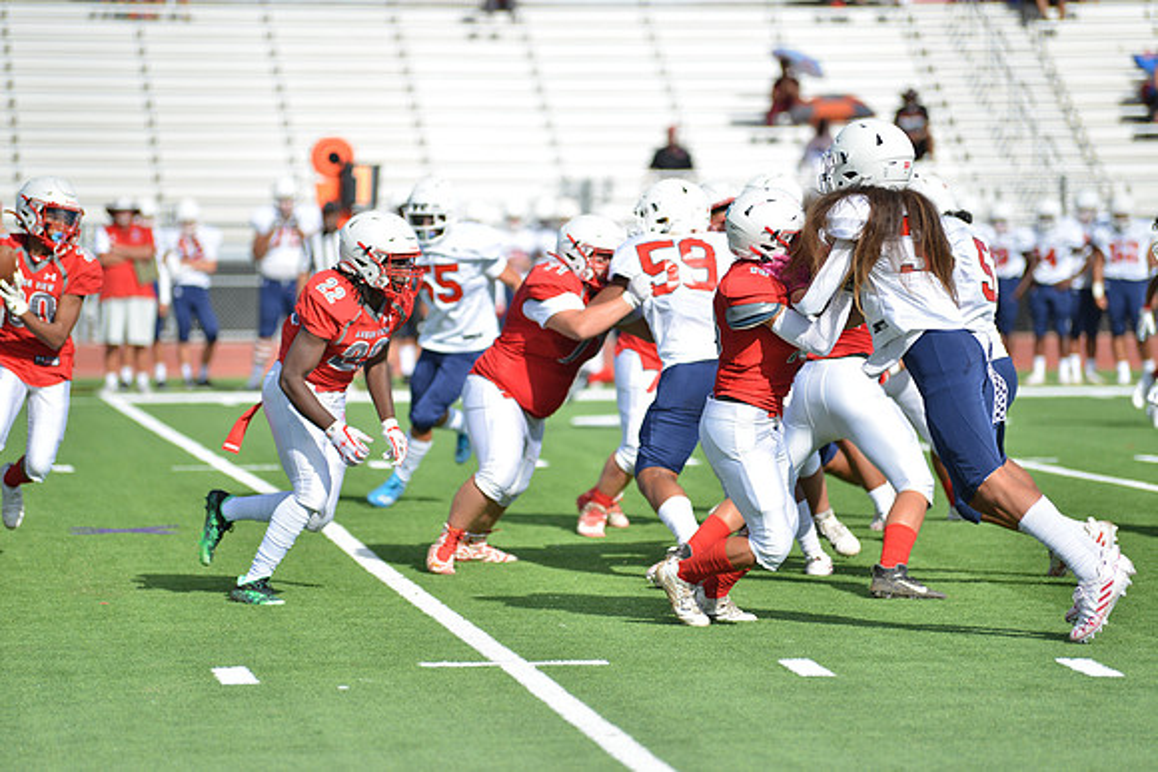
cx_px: 579
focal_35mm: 200
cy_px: 386
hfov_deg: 10.3
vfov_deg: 6.9
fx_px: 6435
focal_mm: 200
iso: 100
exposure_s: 1/1600
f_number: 2.8
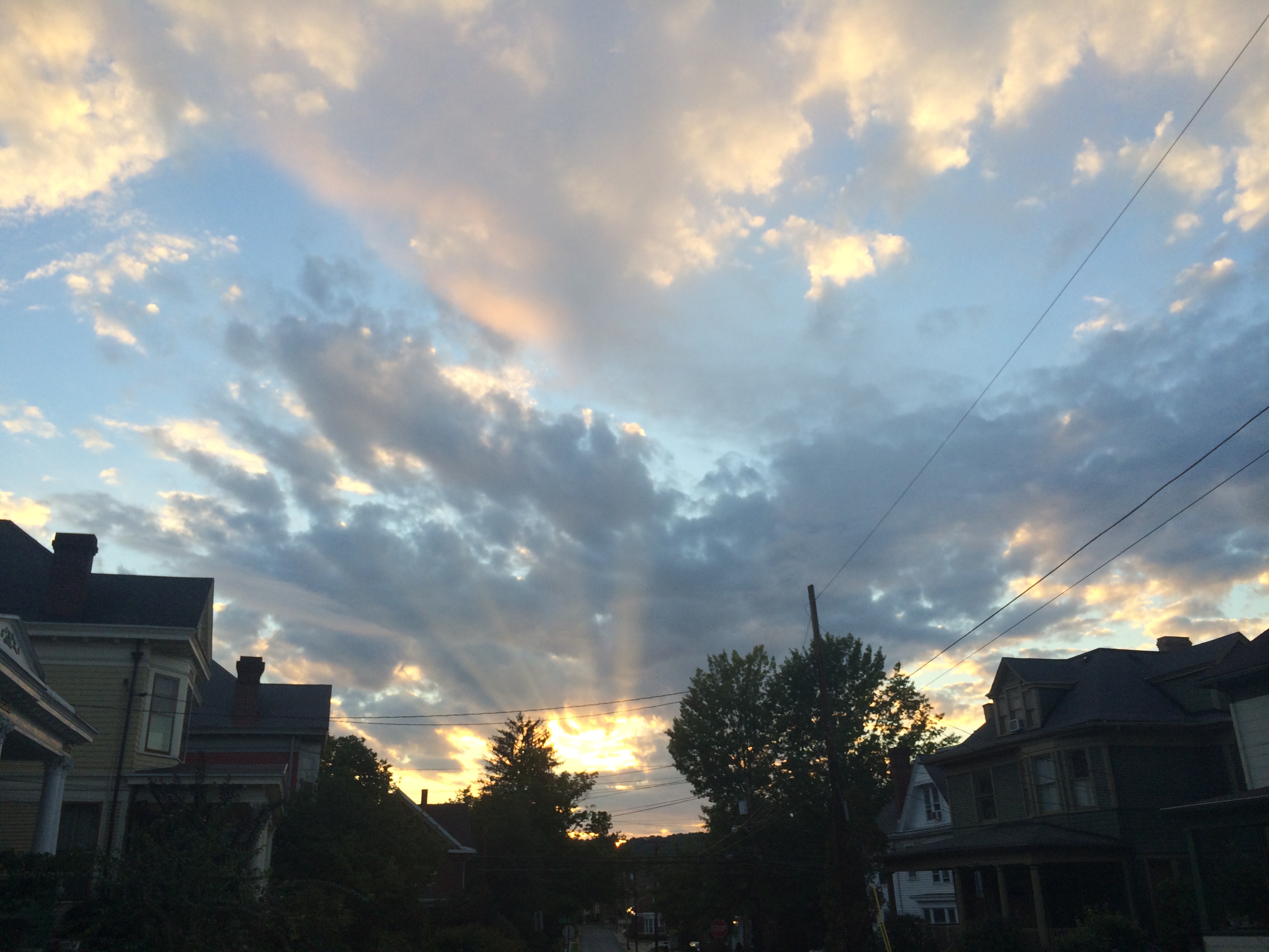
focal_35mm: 30
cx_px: 634
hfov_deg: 60.0
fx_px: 1100
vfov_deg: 46.8
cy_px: 476
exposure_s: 1/427
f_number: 2.2
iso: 32
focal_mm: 4.12
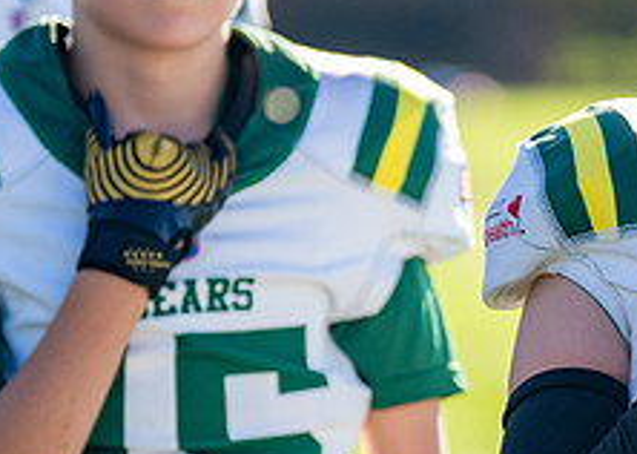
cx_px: 791
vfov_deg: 3.8
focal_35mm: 382
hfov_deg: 5.3
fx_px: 6902
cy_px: 371
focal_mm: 113
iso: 500
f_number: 2.8
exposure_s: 1/3200
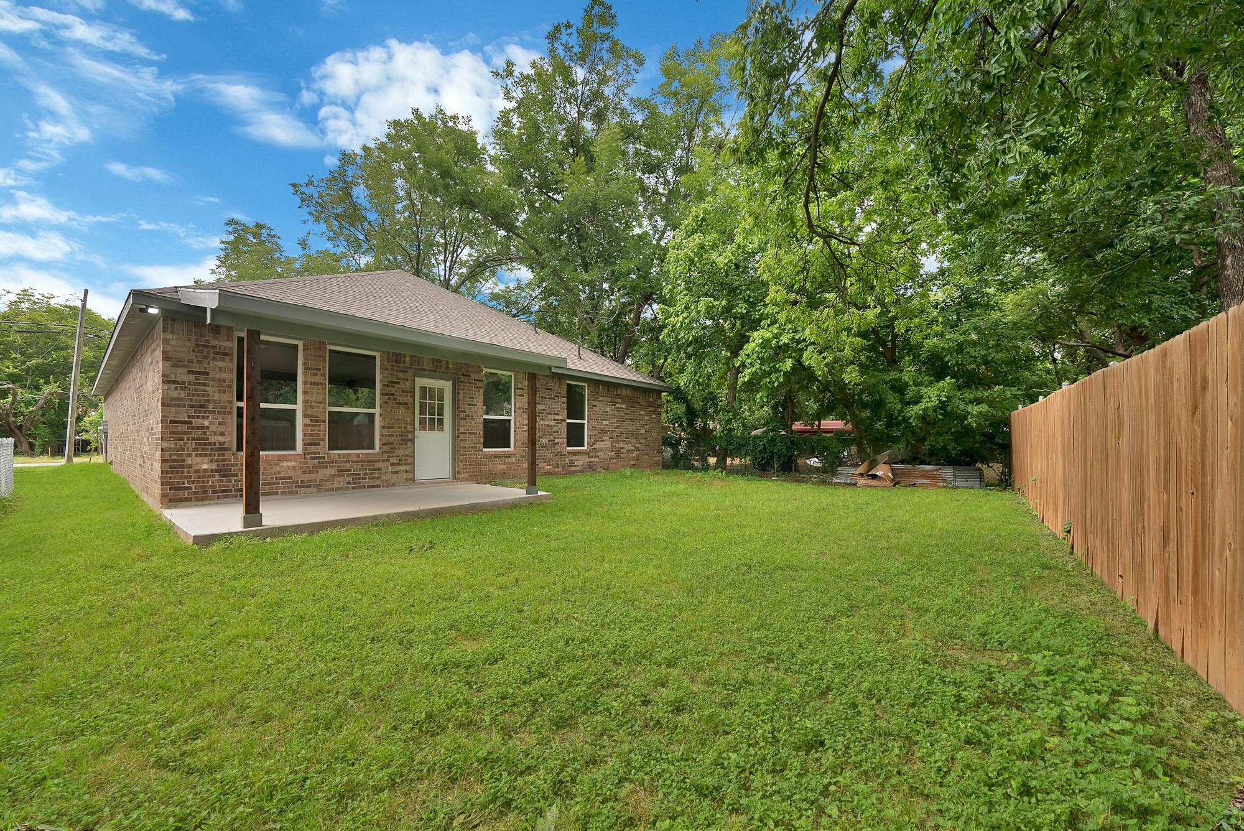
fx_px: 415
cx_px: 622
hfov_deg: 112.6
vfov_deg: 90.1
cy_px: 416
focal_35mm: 12
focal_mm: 12
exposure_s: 1/160
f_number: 9
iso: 640
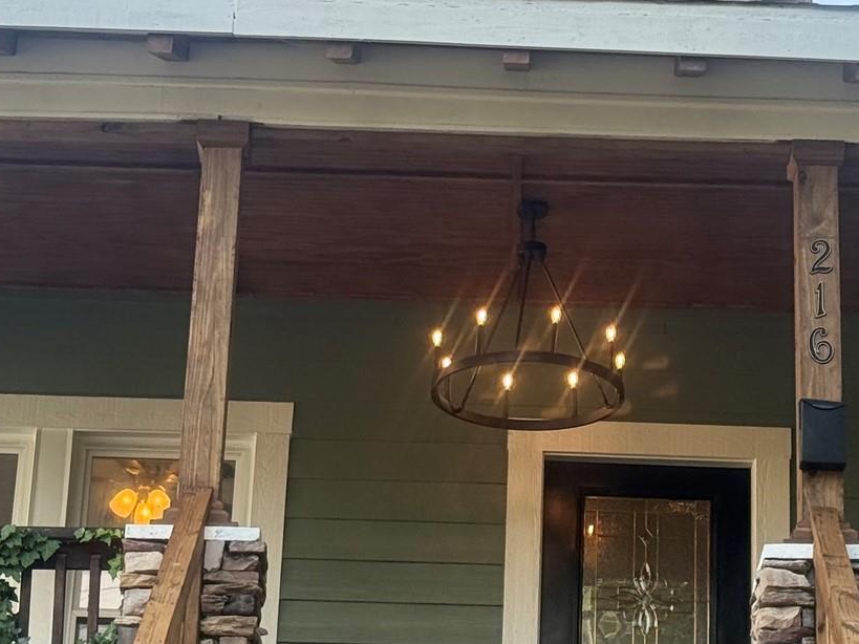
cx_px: 559
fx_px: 2977
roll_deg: -1.4
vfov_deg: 12.3
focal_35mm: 120
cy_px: 385
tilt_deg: +21.4
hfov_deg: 16.4
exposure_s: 1/706
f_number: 1.78
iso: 100
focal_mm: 6.76
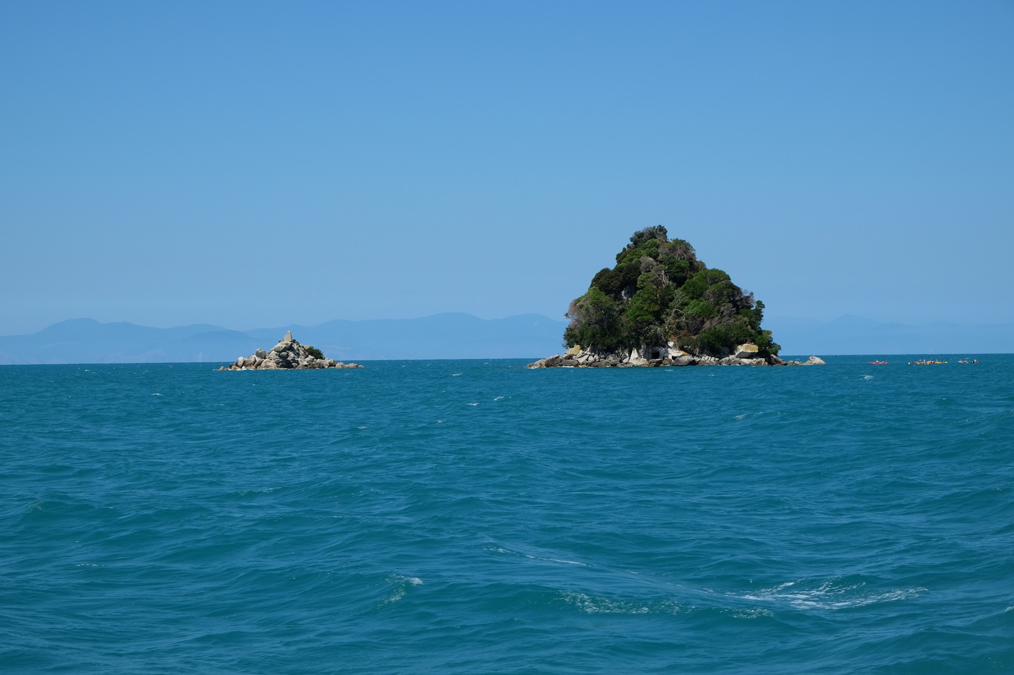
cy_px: 338
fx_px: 1943
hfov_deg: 29.2
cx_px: 507
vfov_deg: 19.7
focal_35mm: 69
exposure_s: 1/400
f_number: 9
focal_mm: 46.3
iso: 200
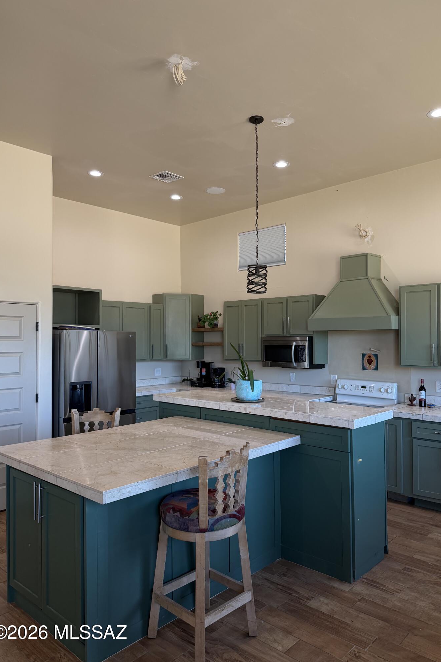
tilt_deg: +1.0
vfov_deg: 71.5
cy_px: 331
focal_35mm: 25
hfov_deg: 51.2
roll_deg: -0.3
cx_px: 240
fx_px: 459
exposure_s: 1/124
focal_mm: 6.76
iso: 160
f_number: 1.78
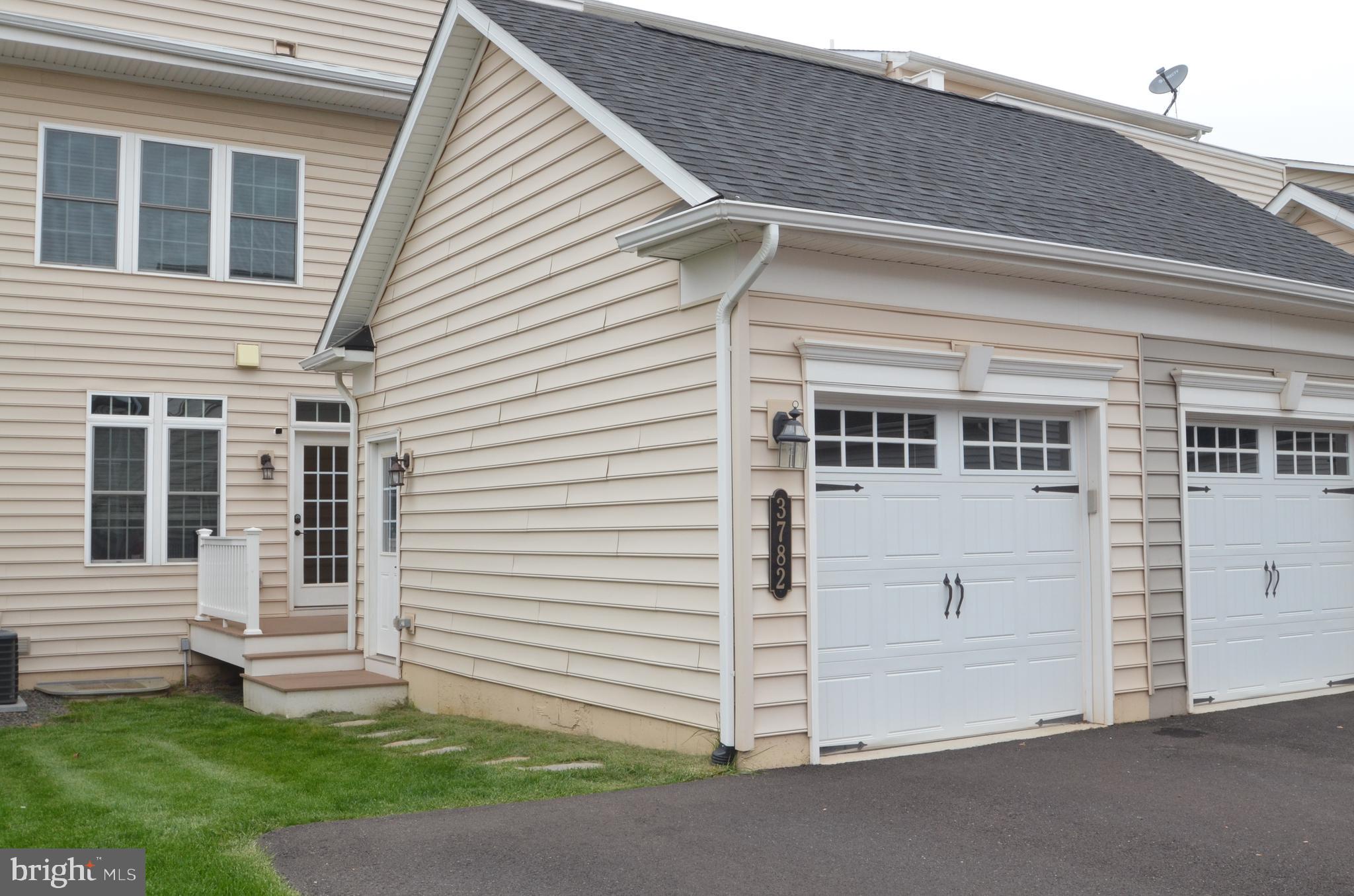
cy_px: 448
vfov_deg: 36.7
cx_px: 677
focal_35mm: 36
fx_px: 1351
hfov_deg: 53.2
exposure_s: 1/50
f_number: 18
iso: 640
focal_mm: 24
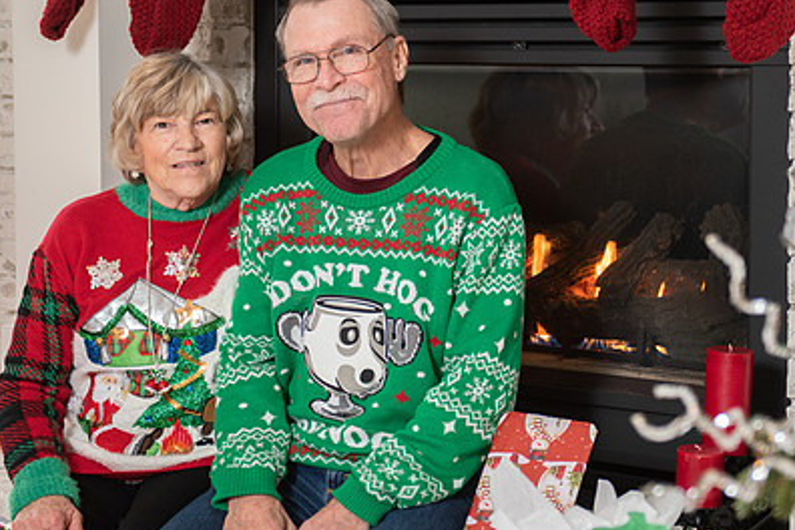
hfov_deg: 21.4
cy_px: 165
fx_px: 2098
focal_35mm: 95
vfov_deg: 14.4
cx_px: 502
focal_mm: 56
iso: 500
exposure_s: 1/200
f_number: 2.8
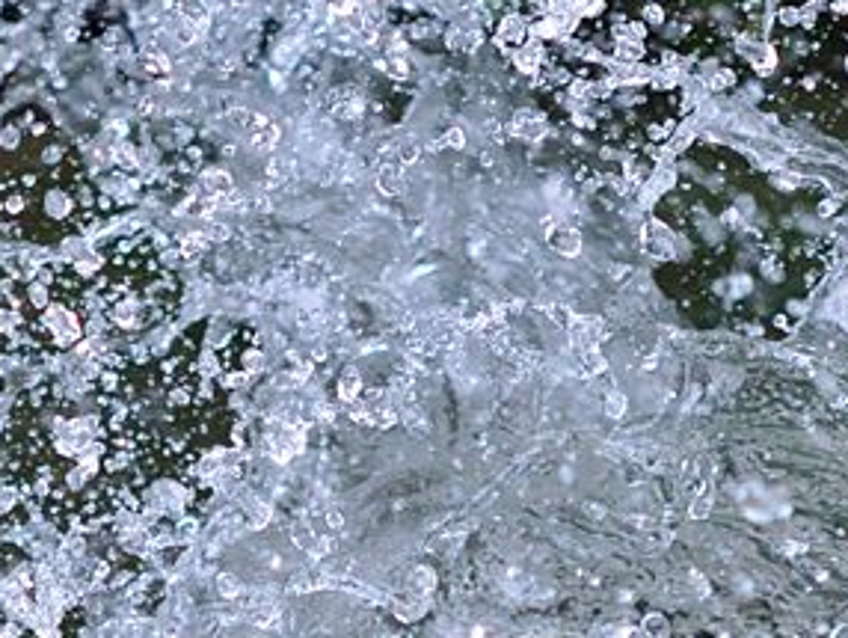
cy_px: 531
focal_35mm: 272
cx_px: 658
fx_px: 6669
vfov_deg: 5.5
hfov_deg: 7.3
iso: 1000
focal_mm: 60
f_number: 2.8
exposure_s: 1/2000
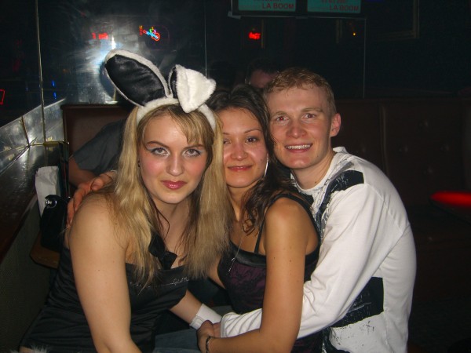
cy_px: 176
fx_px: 517
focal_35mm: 38
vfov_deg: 37.7
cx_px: 236
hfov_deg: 49.0
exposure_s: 1/60
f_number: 2.8
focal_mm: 7.9
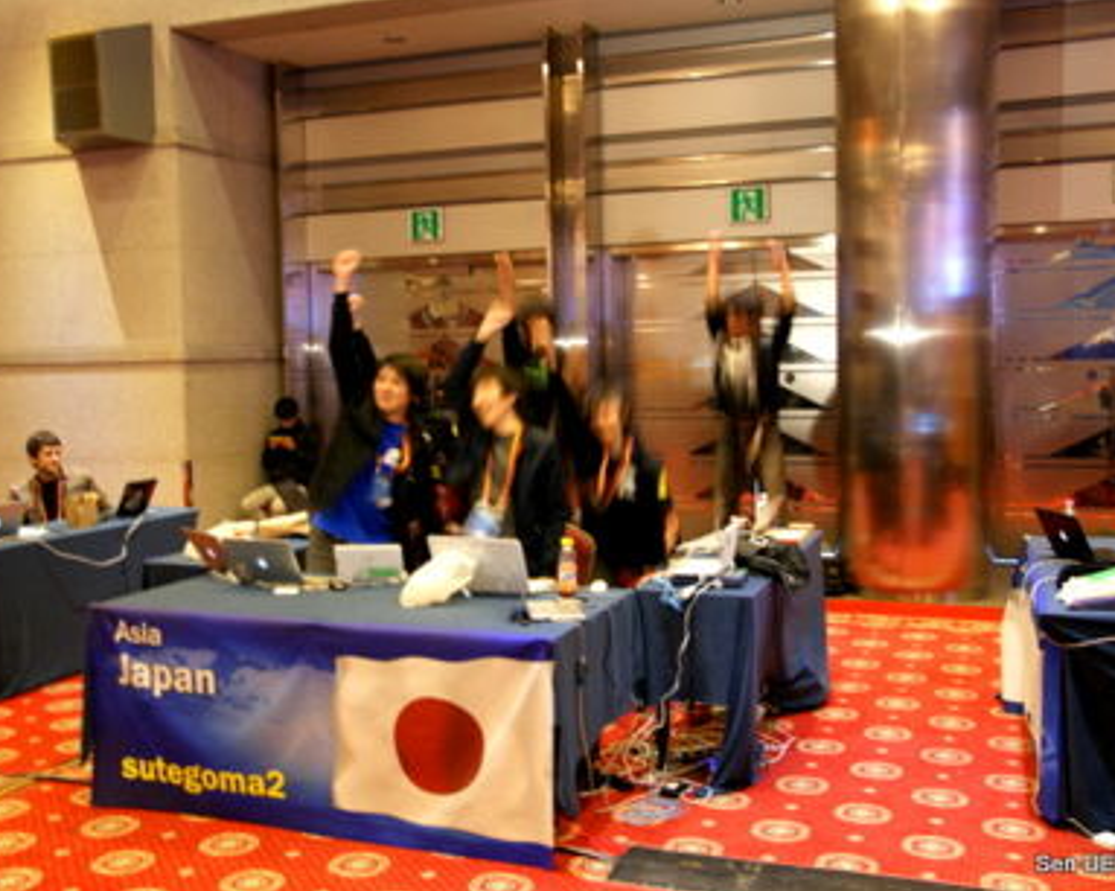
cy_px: 450
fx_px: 1253
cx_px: 501
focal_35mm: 38
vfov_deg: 39.1
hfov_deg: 47.9
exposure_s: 1/6
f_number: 3.5
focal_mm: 22
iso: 400
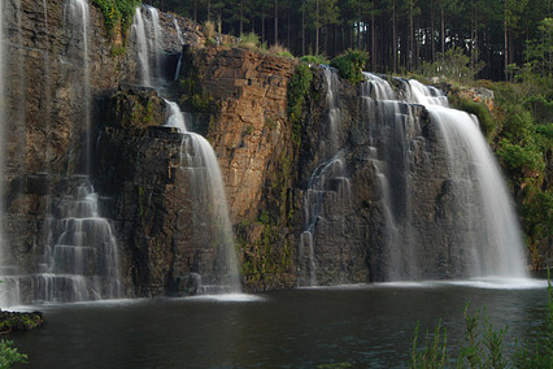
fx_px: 753
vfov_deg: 27.5
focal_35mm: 49
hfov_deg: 40.3
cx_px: 245
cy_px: 156
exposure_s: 1/1.6
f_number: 20
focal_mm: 24
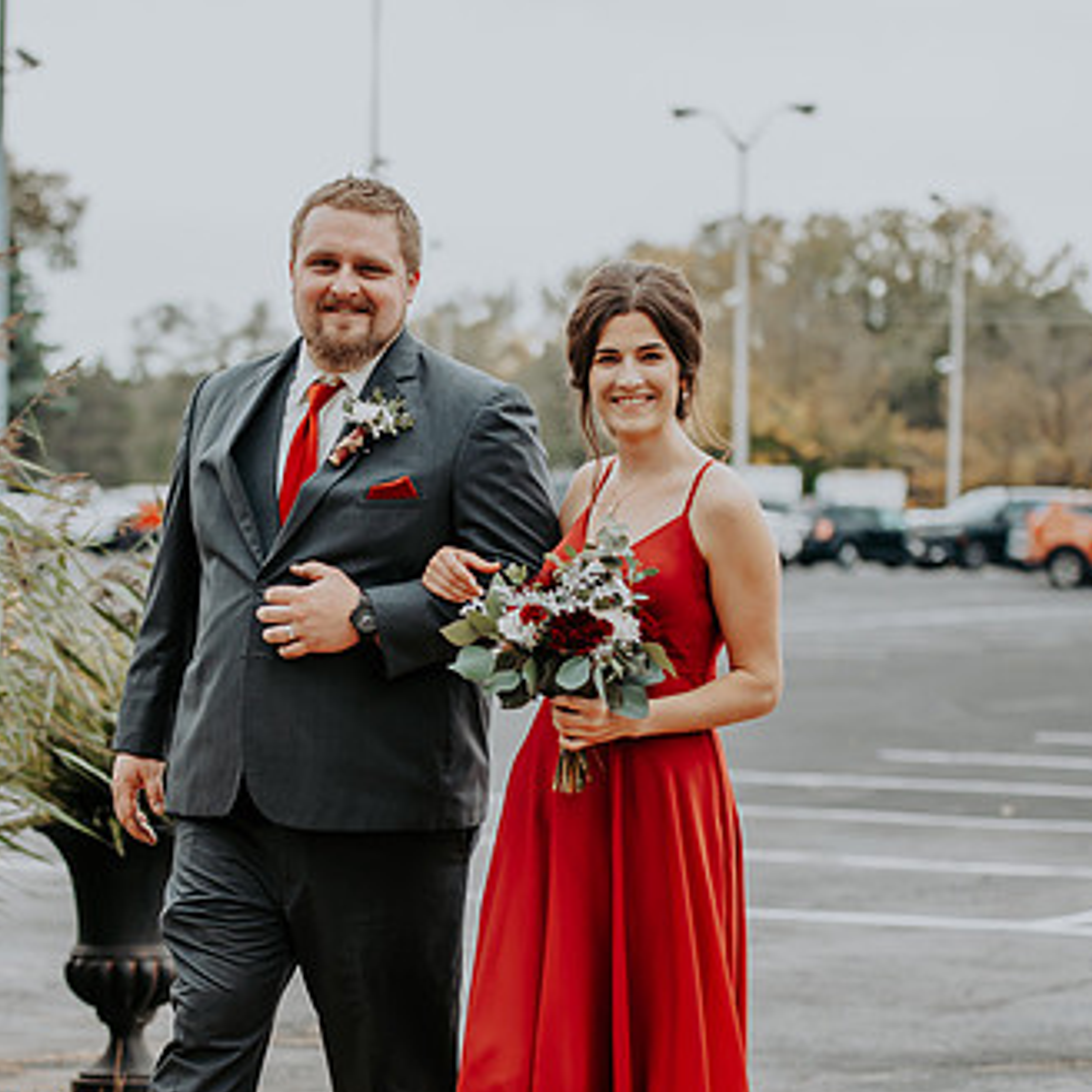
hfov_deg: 14.9
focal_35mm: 117
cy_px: 636
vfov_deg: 14.9
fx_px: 4176
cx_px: 350
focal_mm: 78
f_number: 2.8
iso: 400
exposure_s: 1/1000
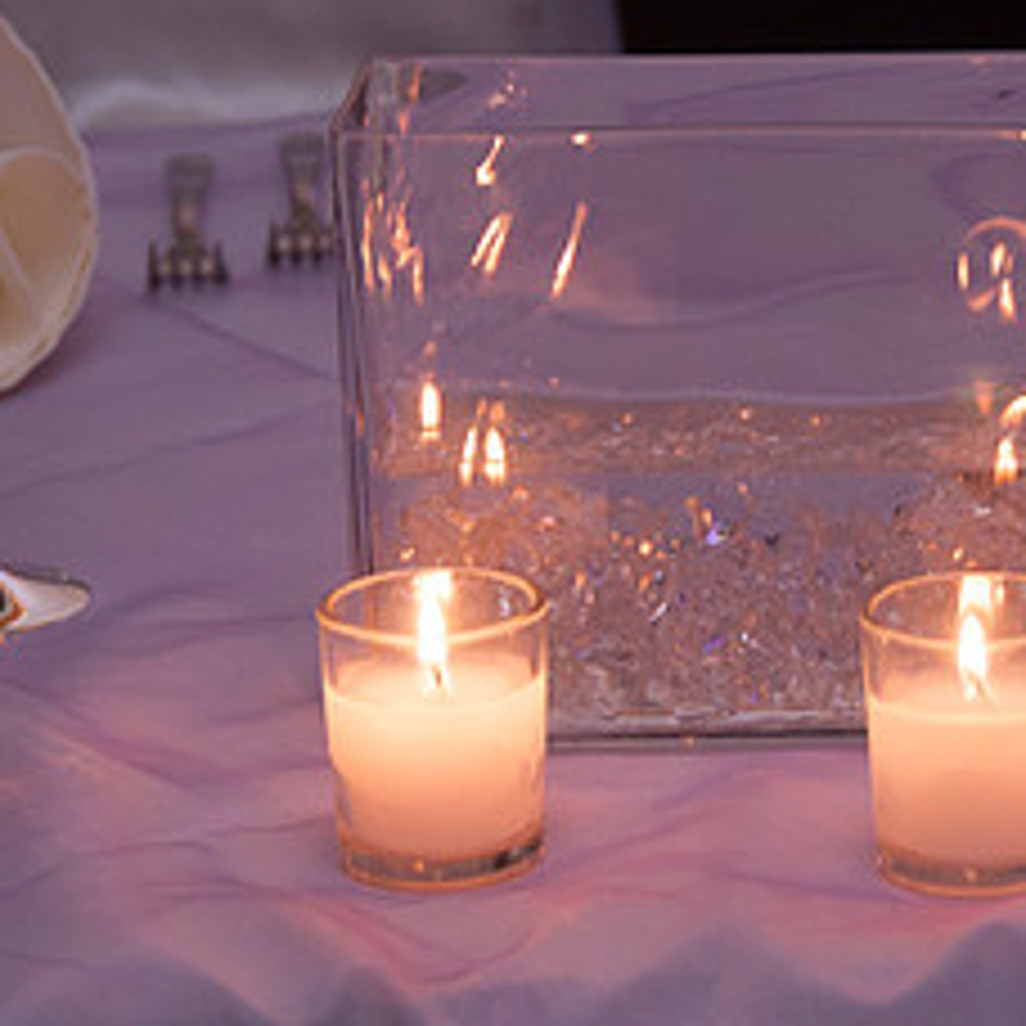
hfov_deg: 8.5
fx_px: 6841
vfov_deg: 8.6
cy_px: 421
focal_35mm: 204
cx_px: 980
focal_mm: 62
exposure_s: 1/15
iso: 400
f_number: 5.6
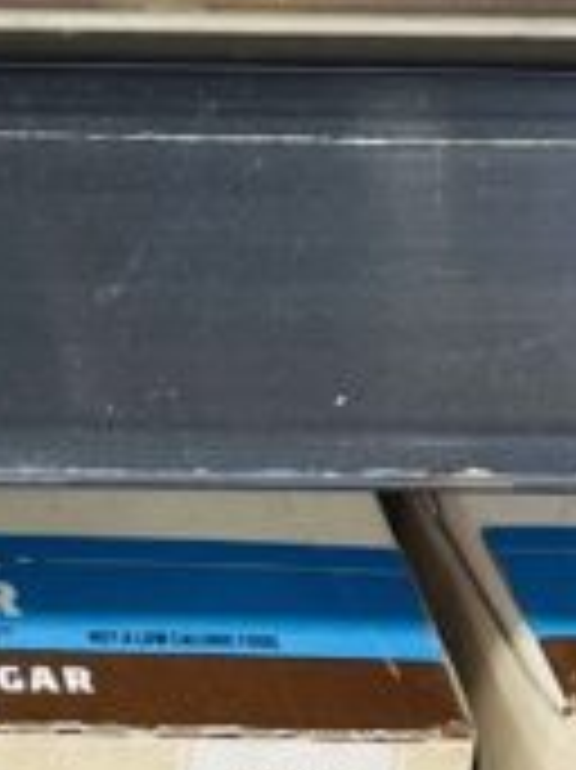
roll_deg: -0.9
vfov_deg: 11.9
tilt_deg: -19.6
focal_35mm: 156
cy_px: -495
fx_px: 3465
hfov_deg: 9.0
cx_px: -567
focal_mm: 4.2
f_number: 1.6
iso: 80
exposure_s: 1/60
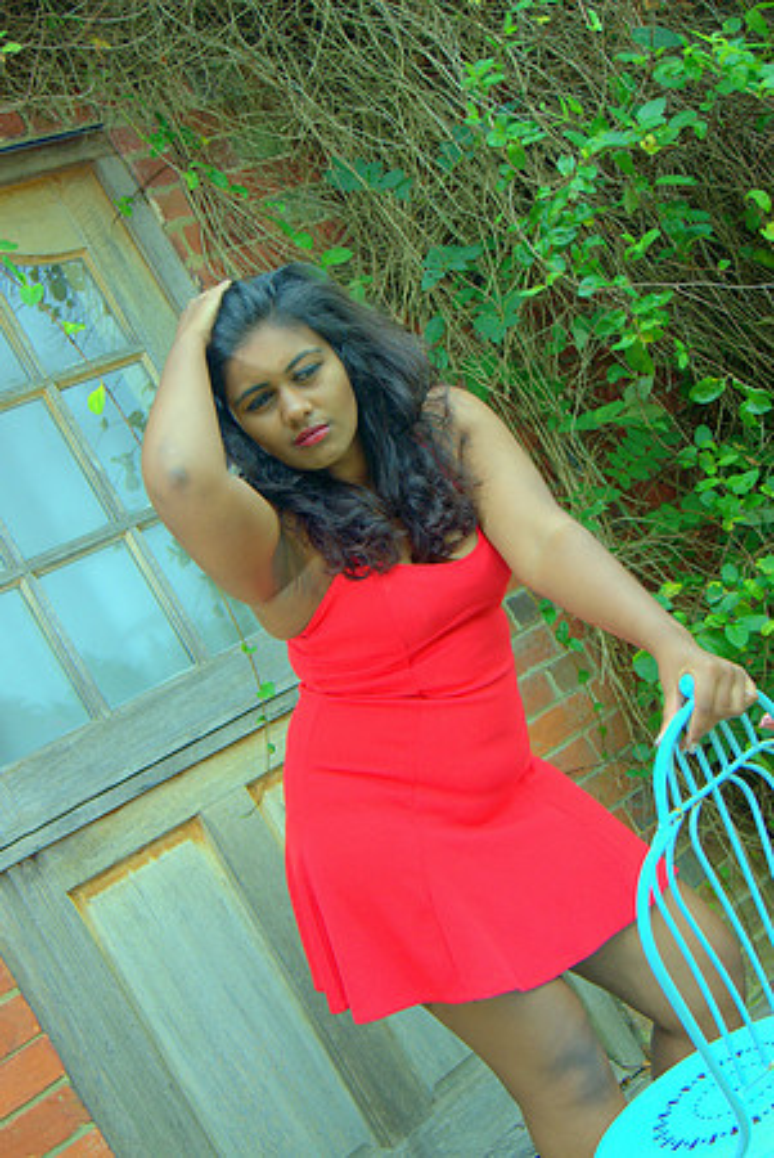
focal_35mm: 42
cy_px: 579
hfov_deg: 32.0
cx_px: 387
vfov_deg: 46.4
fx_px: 1351
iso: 100
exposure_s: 1/200
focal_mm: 28
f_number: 4.5
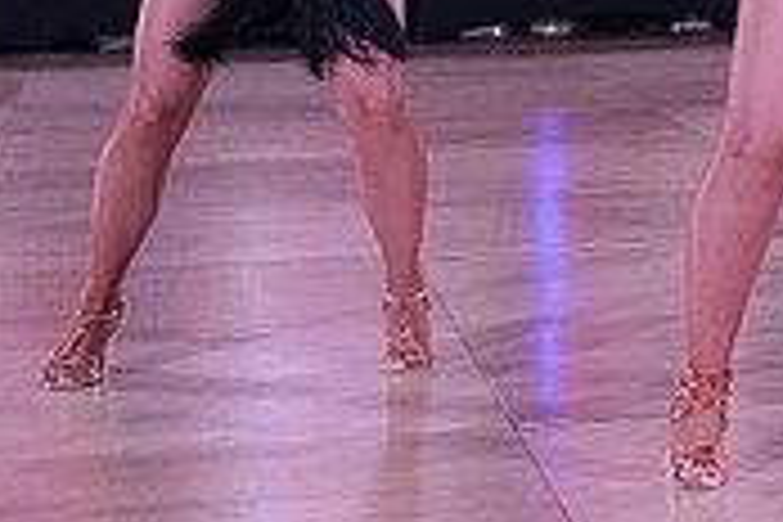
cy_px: -227
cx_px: 1107
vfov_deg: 10.0
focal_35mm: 133
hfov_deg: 14.6
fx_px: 2893
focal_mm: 40
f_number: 5
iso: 2500
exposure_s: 1/250
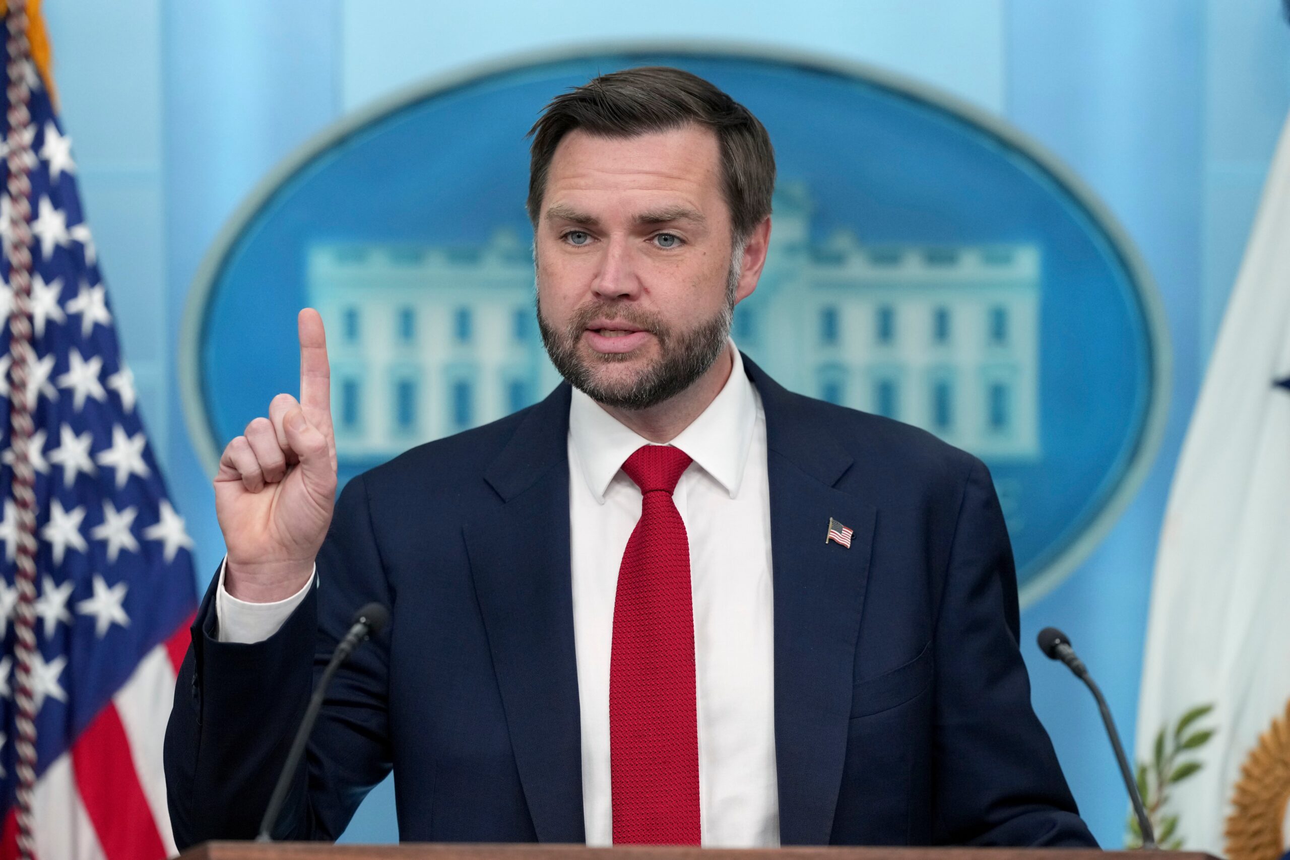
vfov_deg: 4.6
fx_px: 10750
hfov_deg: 6.9
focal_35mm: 300
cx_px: 645
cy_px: 430
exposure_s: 1/640
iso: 2500
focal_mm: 300
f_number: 3.5
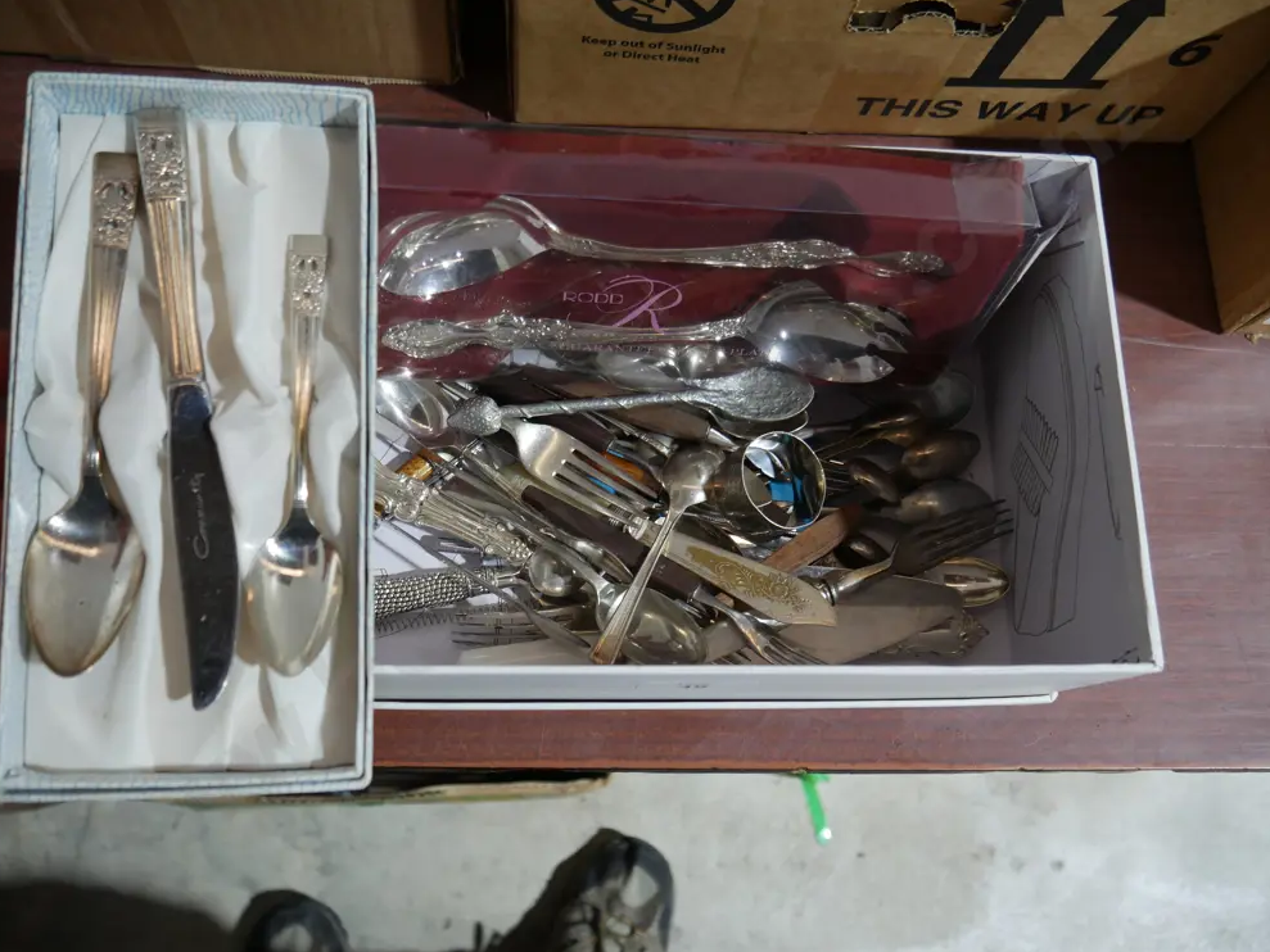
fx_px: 1064
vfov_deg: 48.2
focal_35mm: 29
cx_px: 618
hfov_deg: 61.6
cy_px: 491
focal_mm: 14
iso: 500
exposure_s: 1/60
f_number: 3.5
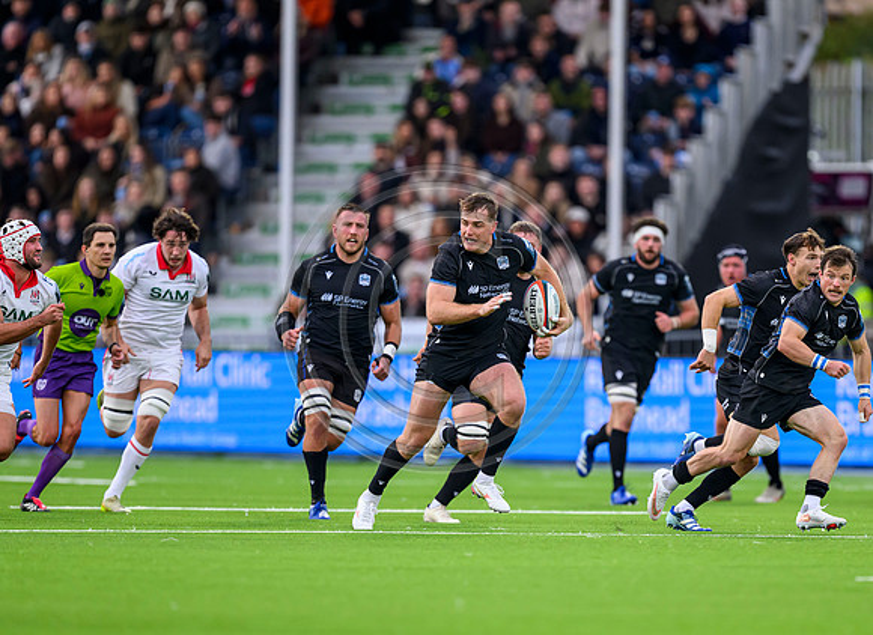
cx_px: 479
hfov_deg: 3.6
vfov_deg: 2.6
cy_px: 404
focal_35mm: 555
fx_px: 13838
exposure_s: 1/2000
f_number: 3.2
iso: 2000
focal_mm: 400
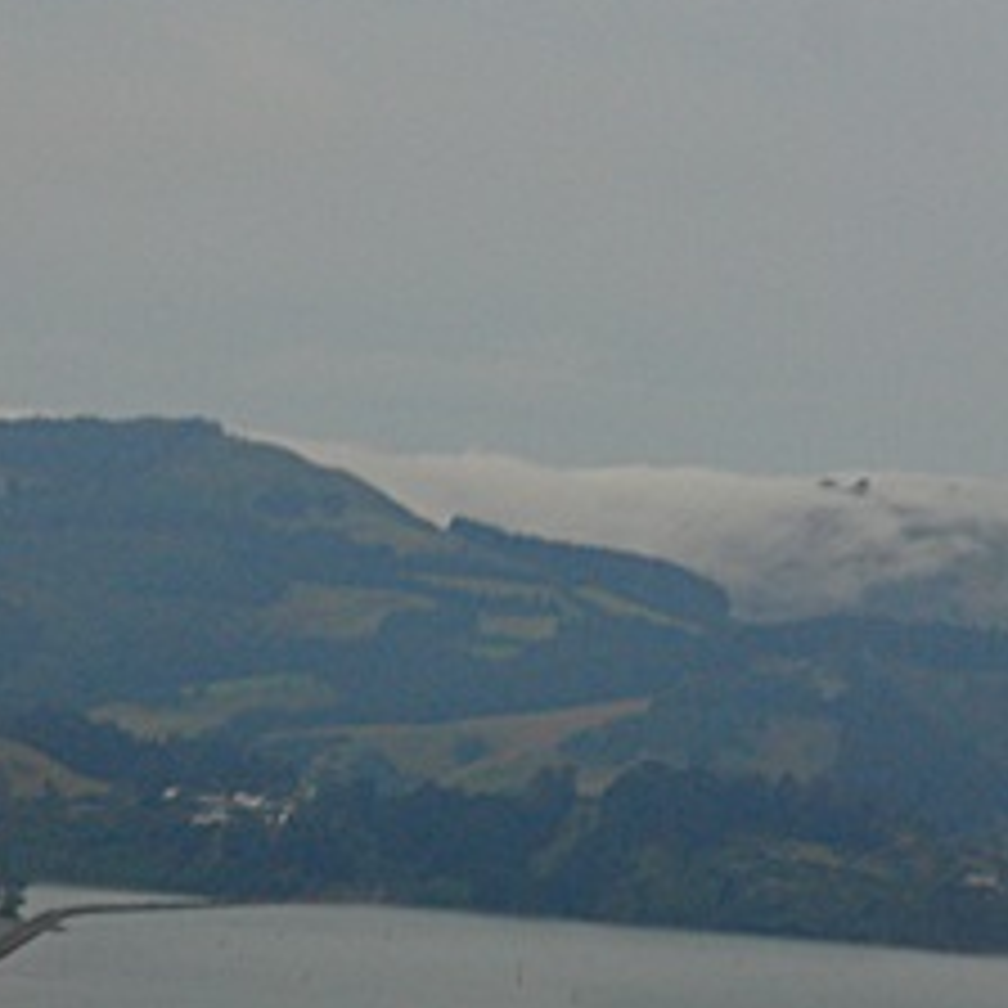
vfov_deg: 5.1
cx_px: 1332
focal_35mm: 343
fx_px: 11284
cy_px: 958
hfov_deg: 5.1
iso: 400
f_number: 6.3
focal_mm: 75
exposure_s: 1/250
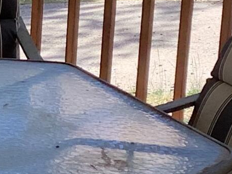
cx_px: -55
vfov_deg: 7.3
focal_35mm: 203
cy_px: 35
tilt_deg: -17.5
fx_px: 1361
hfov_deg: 9.6
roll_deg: -2.9
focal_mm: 3.3
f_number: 2.4
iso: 25
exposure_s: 1/172
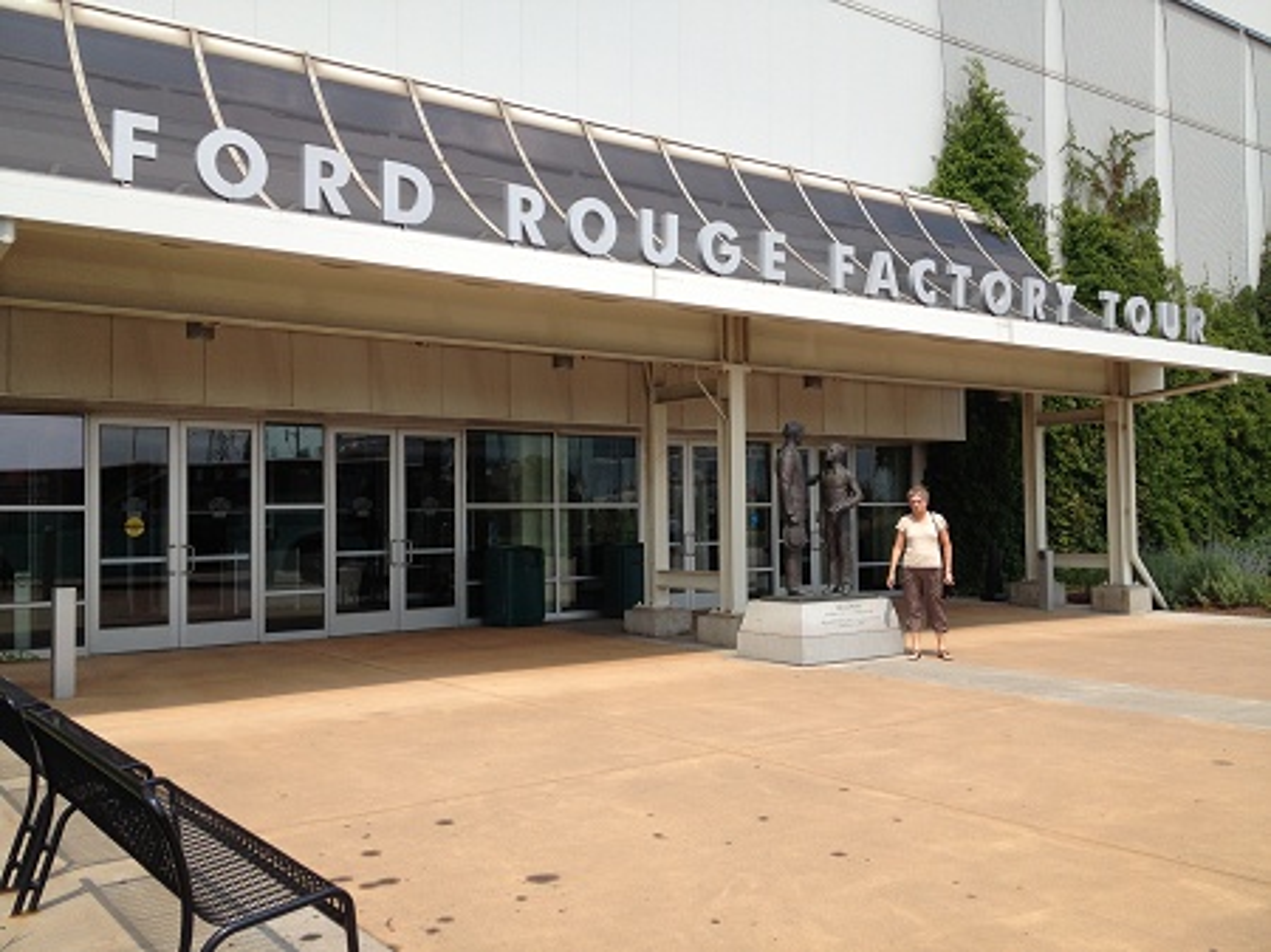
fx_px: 1284
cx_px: 636
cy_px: 476
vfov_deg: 40.7
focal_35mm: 35
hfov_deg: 52.7
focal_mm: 4.28
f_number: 2.4
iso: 50
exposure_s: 1/1227
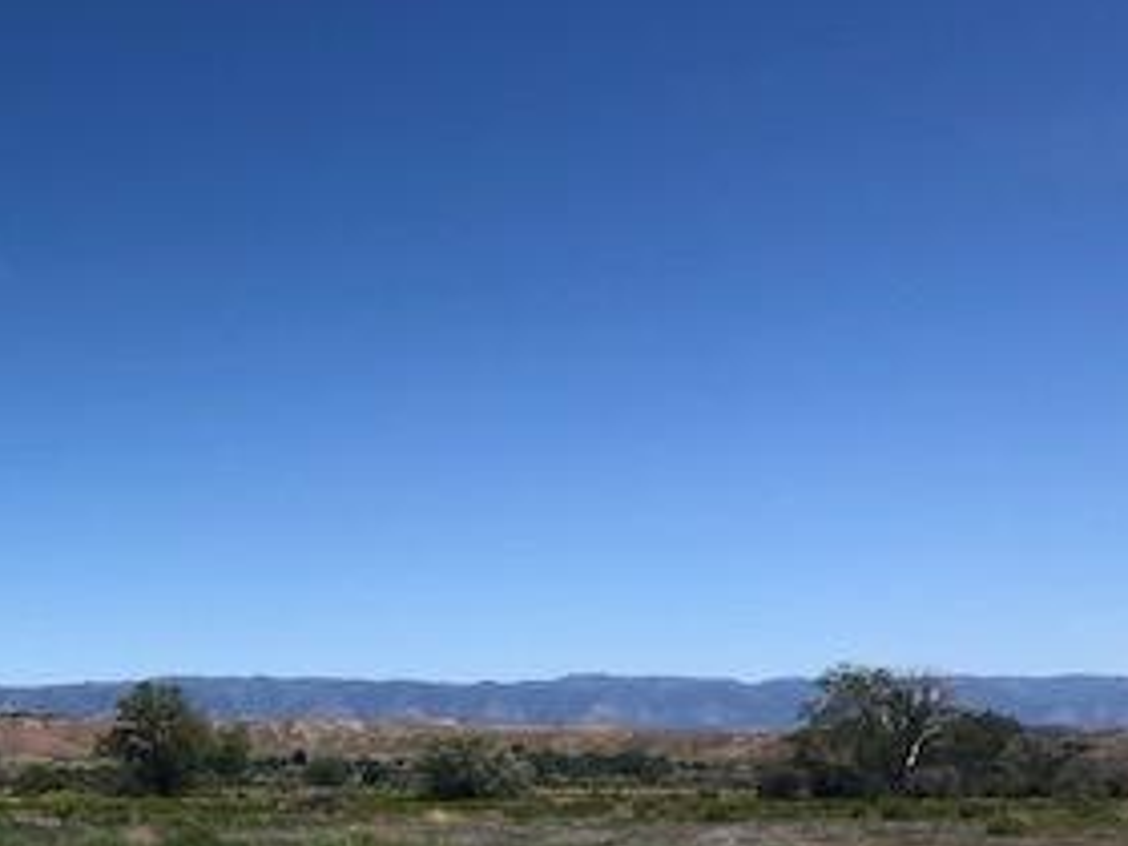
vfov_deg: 22.6
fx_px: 2086
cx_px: -77
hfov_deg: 27.9
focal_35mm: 64
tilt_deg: +2.0
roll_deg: -0.2
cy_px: 697
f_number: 1.8
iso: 25
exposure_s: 1/3205
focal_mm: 3.99
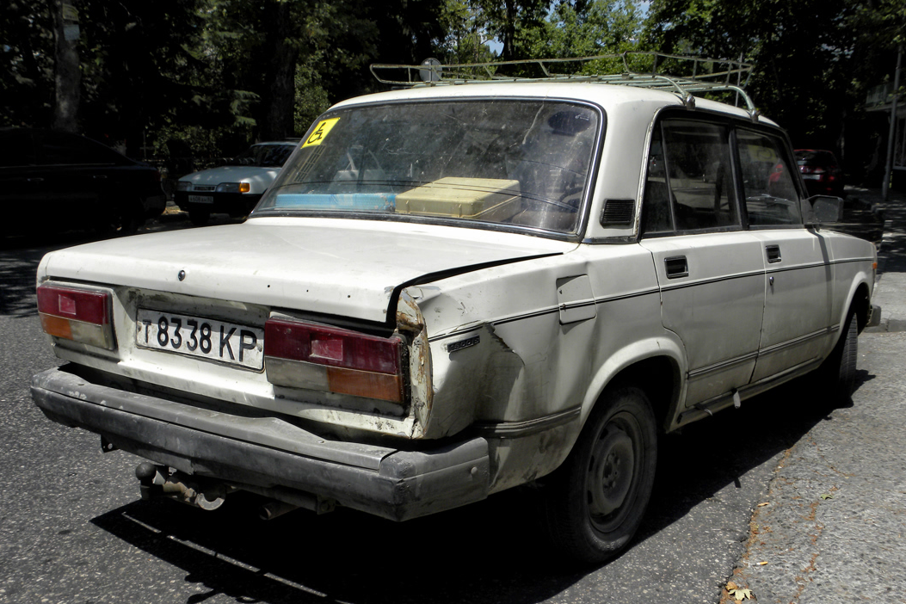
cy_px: 326
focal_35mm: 39
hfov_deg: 49.6
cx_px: 450
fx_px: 981
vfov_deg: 34.2
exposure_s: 1/437
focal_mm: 6.6
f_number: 5.6
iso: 64
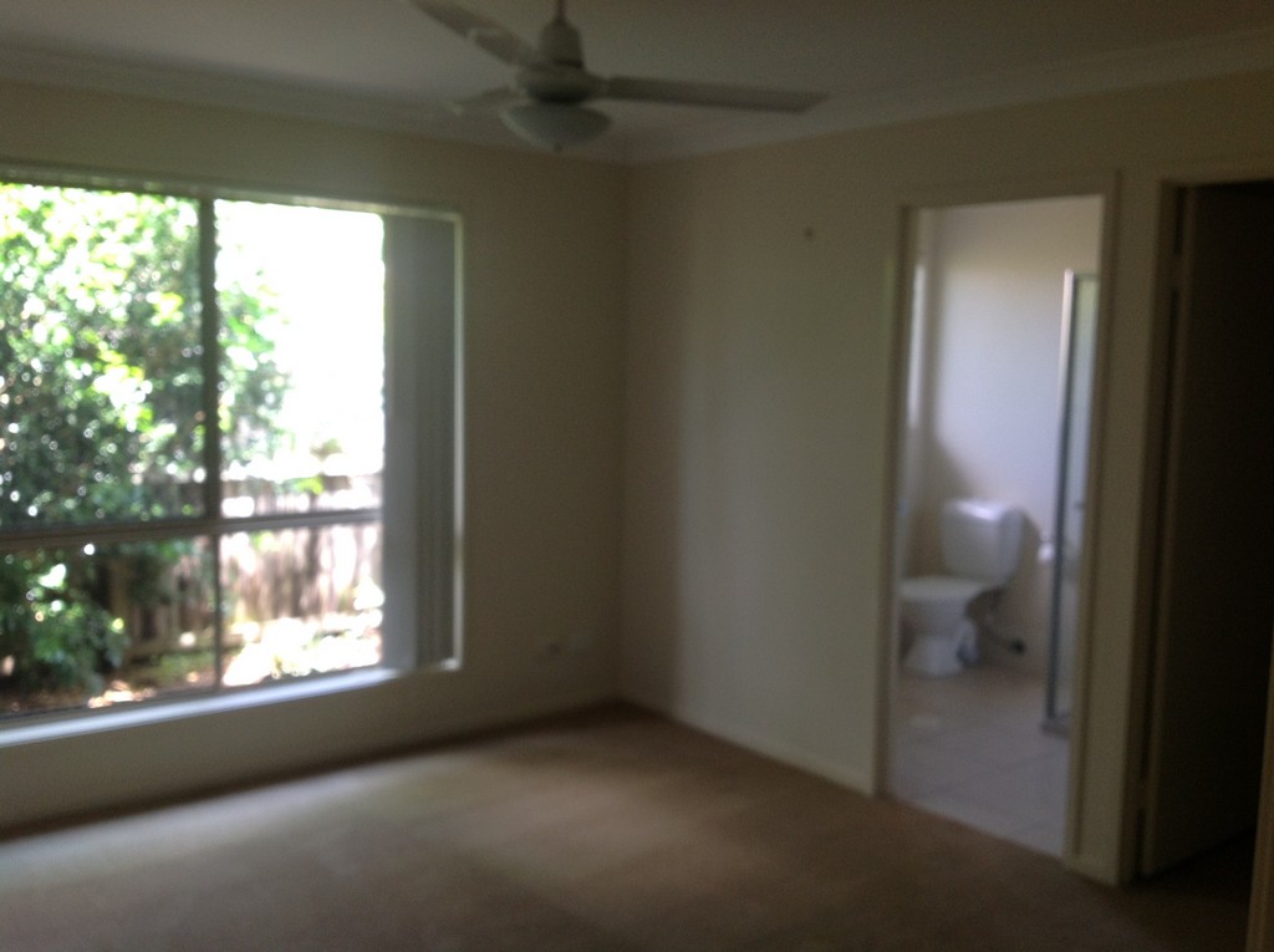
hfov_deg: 52.7
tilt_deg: -4.3
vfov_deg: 40.6
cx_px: 637
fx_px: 1286
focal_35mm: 35
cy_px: 476
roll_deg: -1.7
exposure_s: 1/30
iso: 64
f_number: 2.4
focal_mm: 4.28
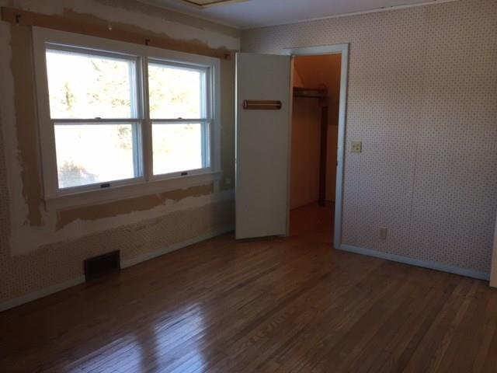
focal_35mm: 29
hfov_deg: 61.7
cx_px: 248
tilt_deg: -10.1
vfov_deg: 48.2
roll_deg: -0.5
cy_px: 186
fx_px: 416
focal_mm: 4.15
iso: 32
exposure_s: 1/40
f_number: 2.2
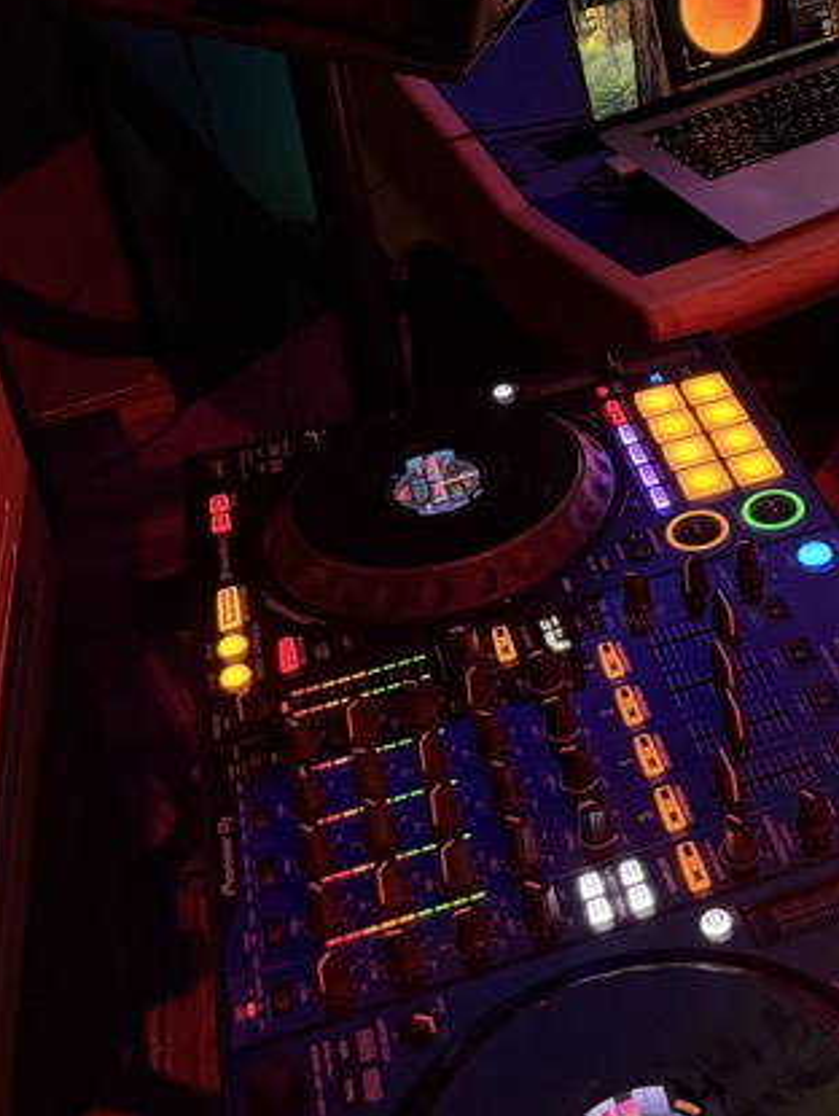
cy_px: 156
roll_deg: +4.4
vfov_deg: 35.1
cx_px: 760
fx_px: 1678
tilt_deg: -24.1
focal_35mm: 52
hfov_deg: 27.1
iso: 1000
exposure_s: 1/36
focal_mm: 6.76
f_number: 1.78
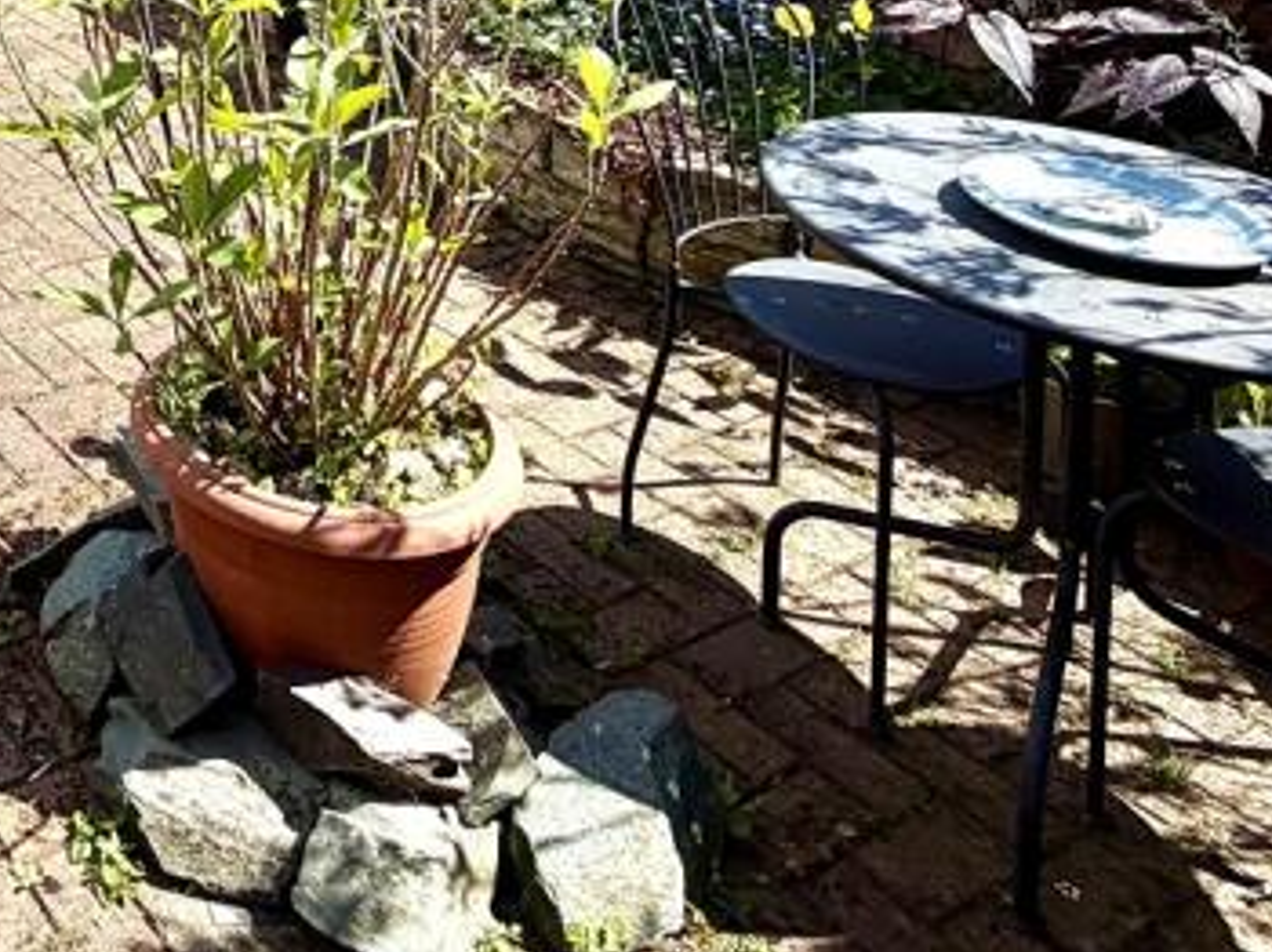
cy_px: -378
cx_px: -174
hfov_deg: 37.2
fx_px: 1506
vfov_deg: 27.4
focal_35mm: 41
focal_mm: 2.22
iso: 20
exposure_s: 1/942
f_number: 2.2
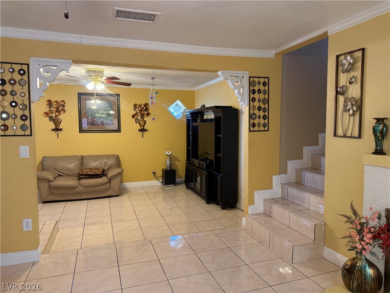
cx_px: 195
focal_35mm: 24
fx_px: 270
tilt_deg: -4.1
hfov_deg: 71.6
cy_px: 146
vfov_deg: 56.8
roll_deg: +0.3
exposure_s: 1/60
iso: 400
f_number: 1.78
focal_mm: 6.76
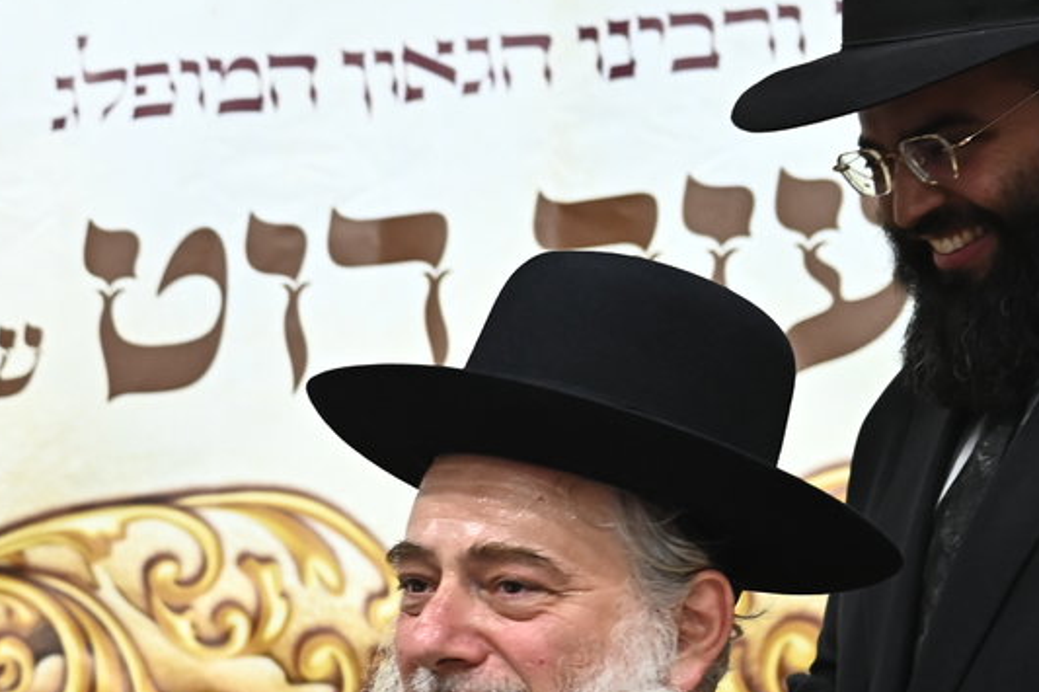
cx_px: -287
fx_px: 3635
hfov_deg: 15.5
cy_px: 679
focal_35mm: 126
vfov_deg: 10.8
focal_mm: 48
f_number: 3.5
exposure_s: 1/200
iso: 1600
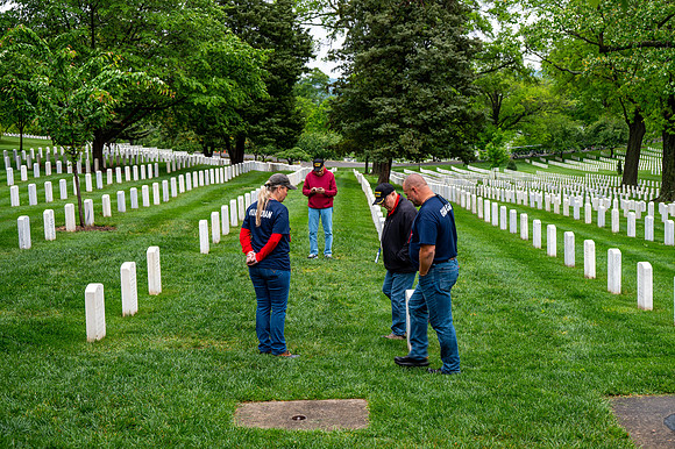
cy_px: 224
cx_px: 338
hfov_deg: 37.5
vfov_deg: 25.5
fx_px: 993
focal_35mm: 53
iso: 180
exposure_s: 1/100
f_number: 6.3
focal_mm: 53
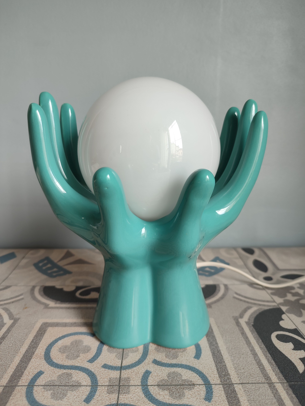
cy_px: 203
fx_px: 282
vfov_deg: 71.6
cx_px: 152
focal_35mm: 24
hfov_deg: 56.8
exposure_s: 1/50
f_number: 1.89
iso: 133
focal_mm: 5.89
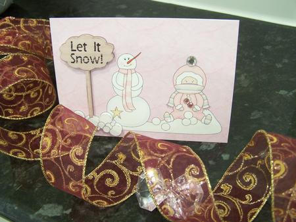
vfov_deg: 37.8
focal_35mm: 38
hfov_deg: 49.0
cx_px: 148
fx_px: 325
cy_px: 111
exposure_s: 1/8
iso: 140
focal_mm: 6.3
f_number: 2.8
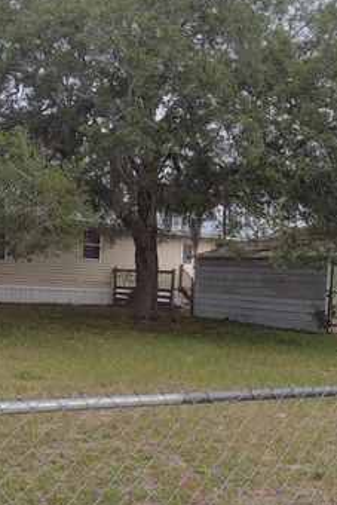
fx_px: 771
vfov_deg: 36.0
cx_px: 148
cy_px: 319
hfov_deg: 24.6
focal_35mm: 55
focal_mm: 4.71
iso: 100
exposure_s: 1/994
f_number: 1.7
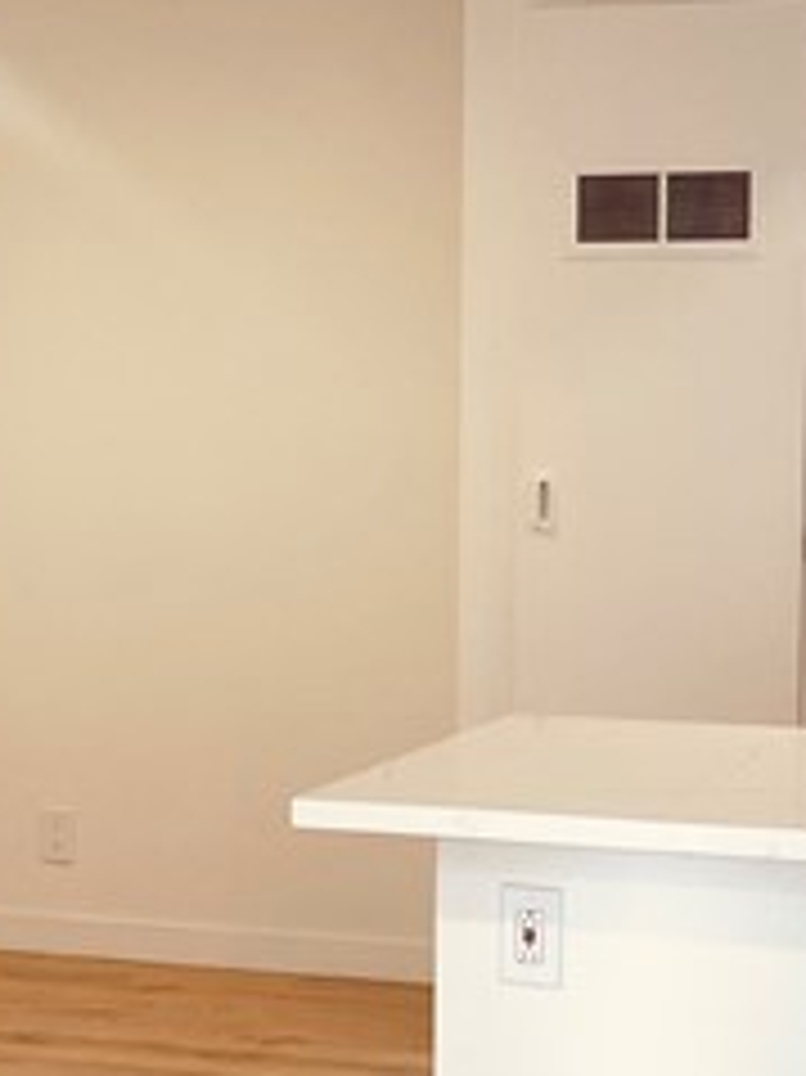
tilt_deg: -6.2
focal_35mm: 107
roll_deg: +0.5
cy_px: 675
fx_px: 3325
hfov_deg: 13.8
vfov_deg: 18.4
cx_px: 225
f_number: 1.6
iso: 50
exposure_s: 1/124
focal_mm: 5.1
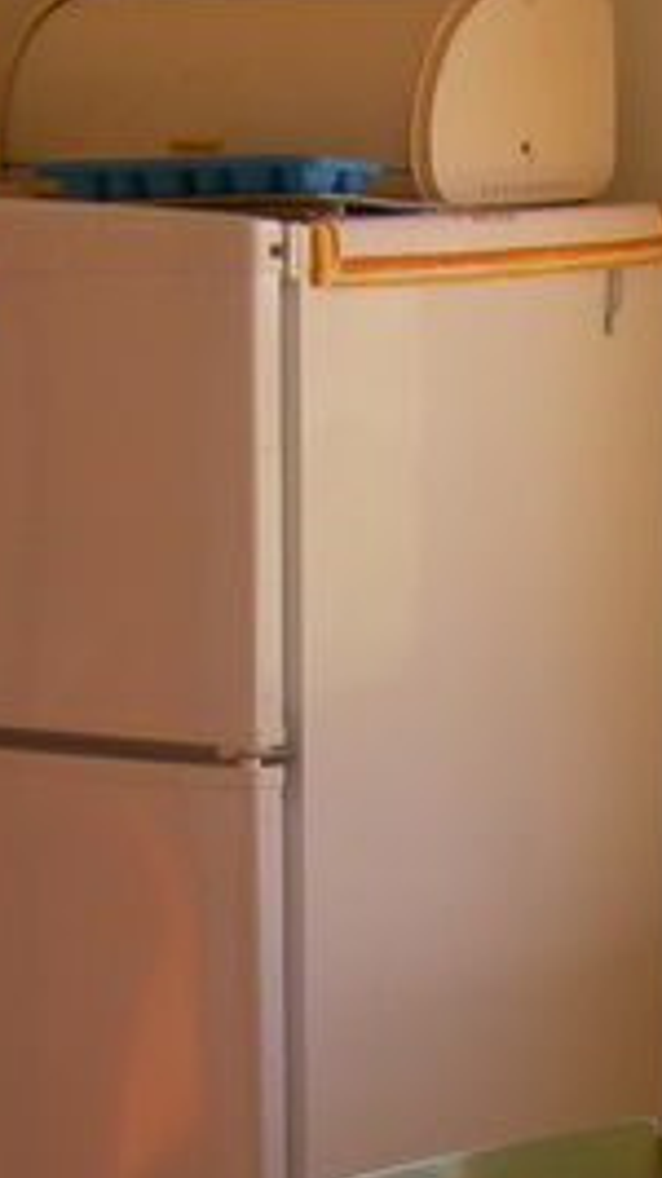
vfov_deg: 13.8
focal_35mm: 155
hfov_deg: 7.8
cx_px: 596
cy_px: 1006
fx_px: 4842
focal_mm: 7.8
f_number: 2.8
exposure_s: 1/158
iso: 50
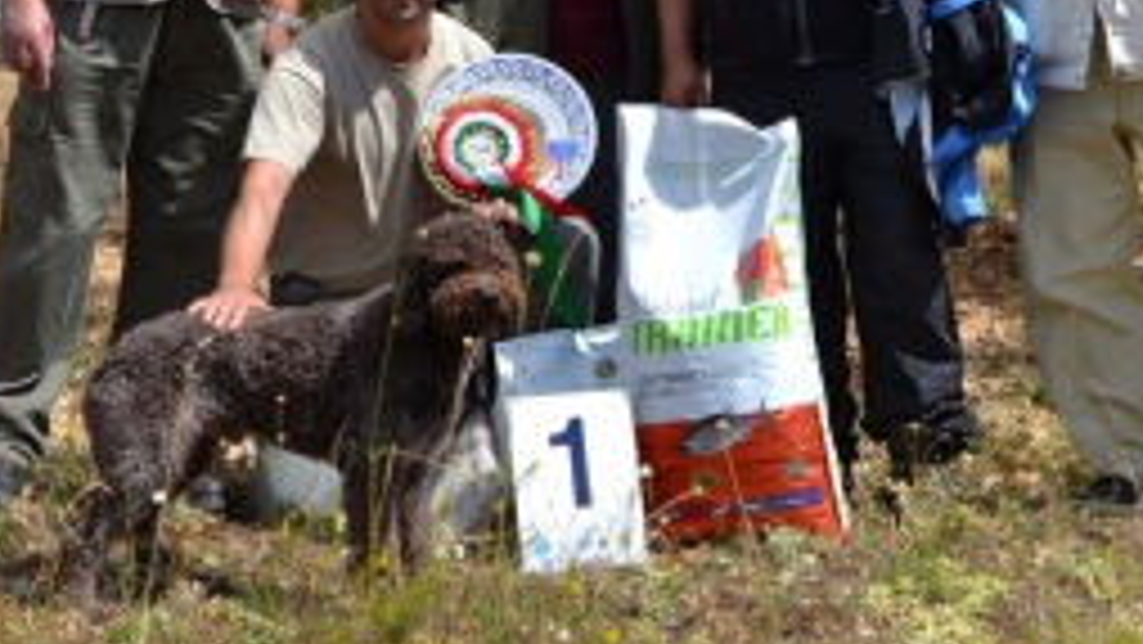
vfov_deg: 14.4
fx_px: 2516
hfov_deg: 25.6
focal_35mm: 83
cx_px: 680
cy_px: 5
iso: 100
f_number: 8
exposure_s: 1/250
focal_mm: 30
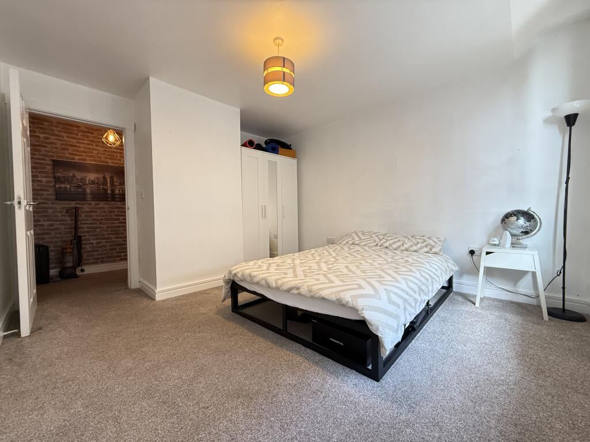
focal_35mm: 14
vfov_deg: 85.7
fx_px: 239
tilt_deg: -0.9
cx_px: 295
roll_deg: +0.9
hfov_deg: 102.1
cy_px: 221
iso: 250
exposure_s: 1/50
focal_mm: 2.22
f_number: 2.2
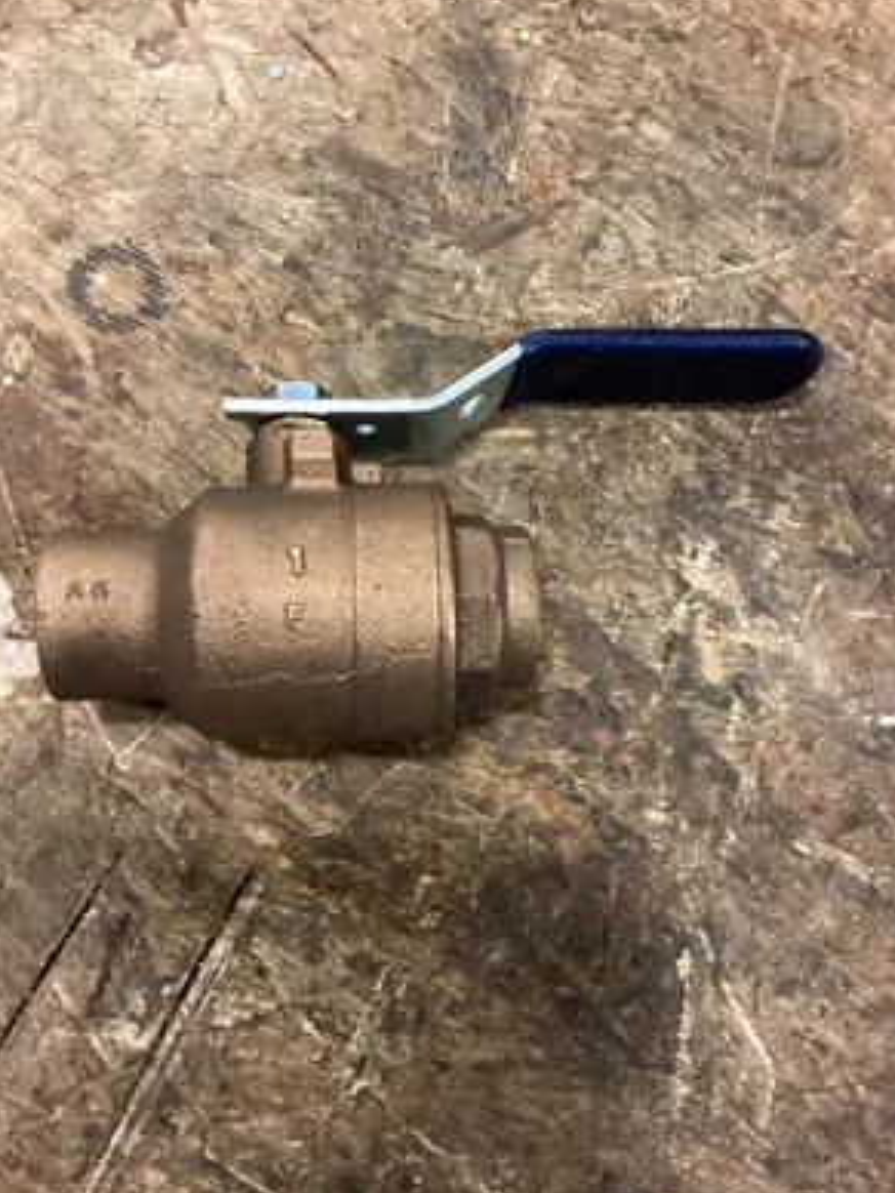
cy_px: 593
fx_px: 1103
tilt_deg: -82.0
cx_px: 449
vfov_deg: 56.8
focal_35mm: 32
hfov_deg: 44.2
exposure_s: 1/30
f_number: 2.4
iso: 500
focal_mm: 3.3
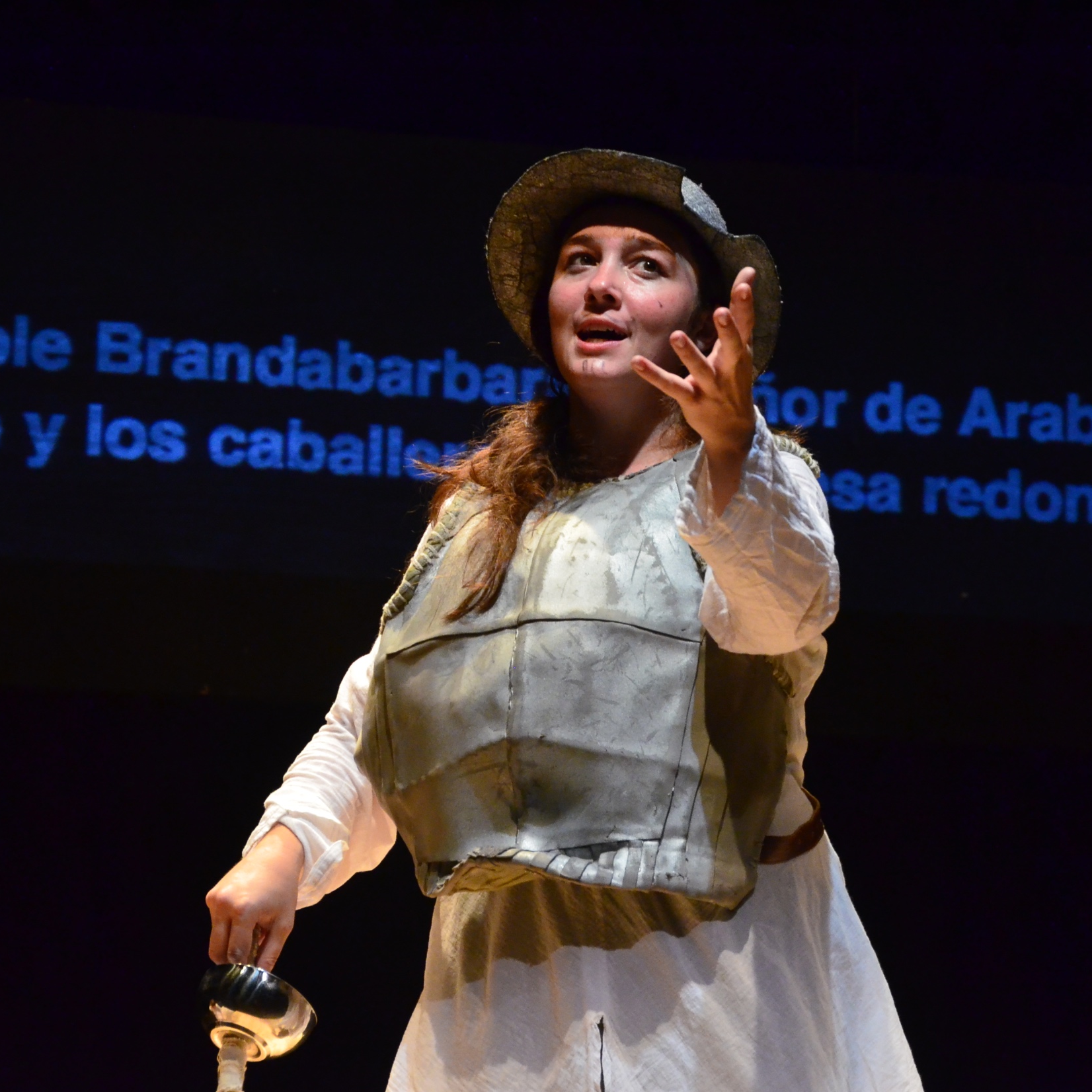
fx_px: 5840
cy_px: 546
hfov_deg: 10.7
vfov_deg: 10.7
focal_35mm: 164
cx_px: 602
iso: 3200
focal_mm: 85
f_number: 5.6
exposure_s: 1/125
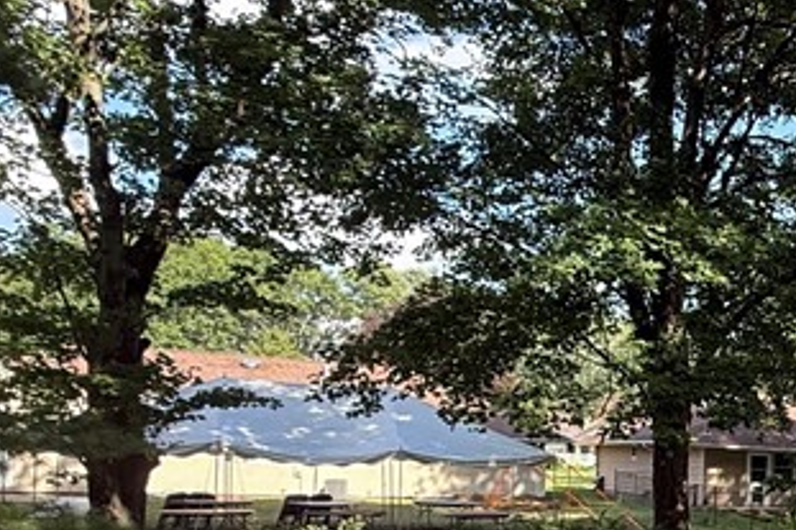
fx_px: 1061
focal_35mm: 48
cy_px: 507
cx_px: 1024
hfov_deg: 31.9
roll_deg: -1.6
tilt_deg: -1.3
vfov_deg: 26.8
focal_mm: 2.22
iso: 64
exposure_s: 1/390
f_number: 2.2
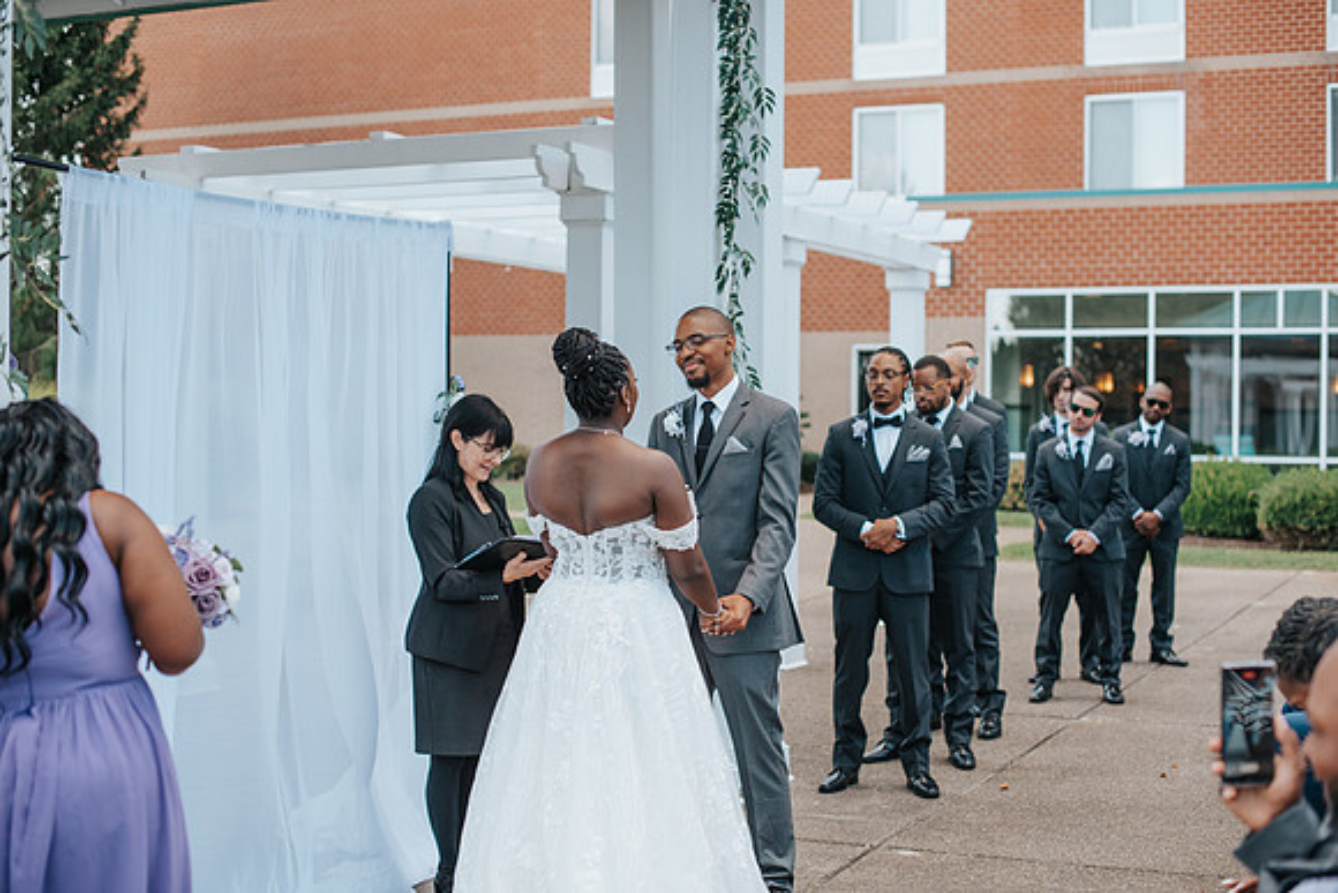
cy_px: 446
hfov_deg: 39.6
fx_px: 1859
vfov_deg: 27.0
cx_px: 669
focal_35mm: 50
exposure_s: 1/1000
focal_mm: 50
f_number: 2.5
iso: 200
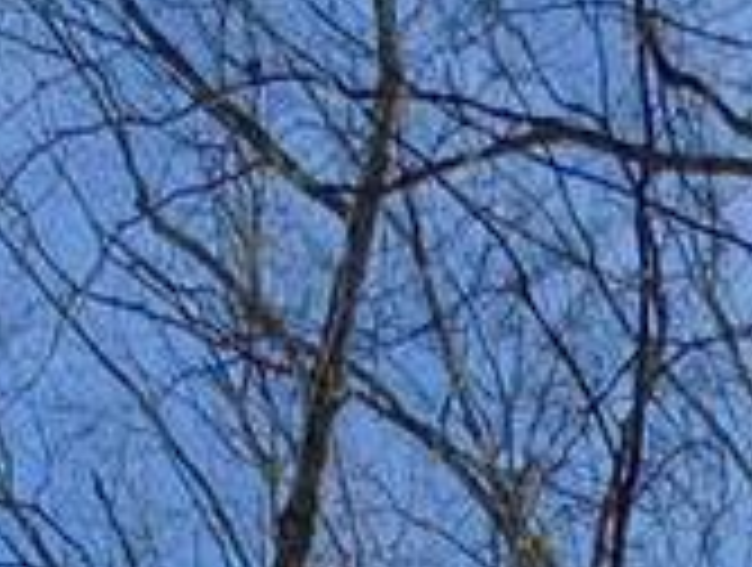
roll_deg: -0.4
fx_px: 2329
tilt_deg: +7.9
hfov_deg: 16.3
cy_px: 2120
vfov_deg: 8.6
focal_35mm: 107
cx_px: 1220
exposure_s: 1/734
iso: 50
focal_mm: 2.22
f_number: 2.2
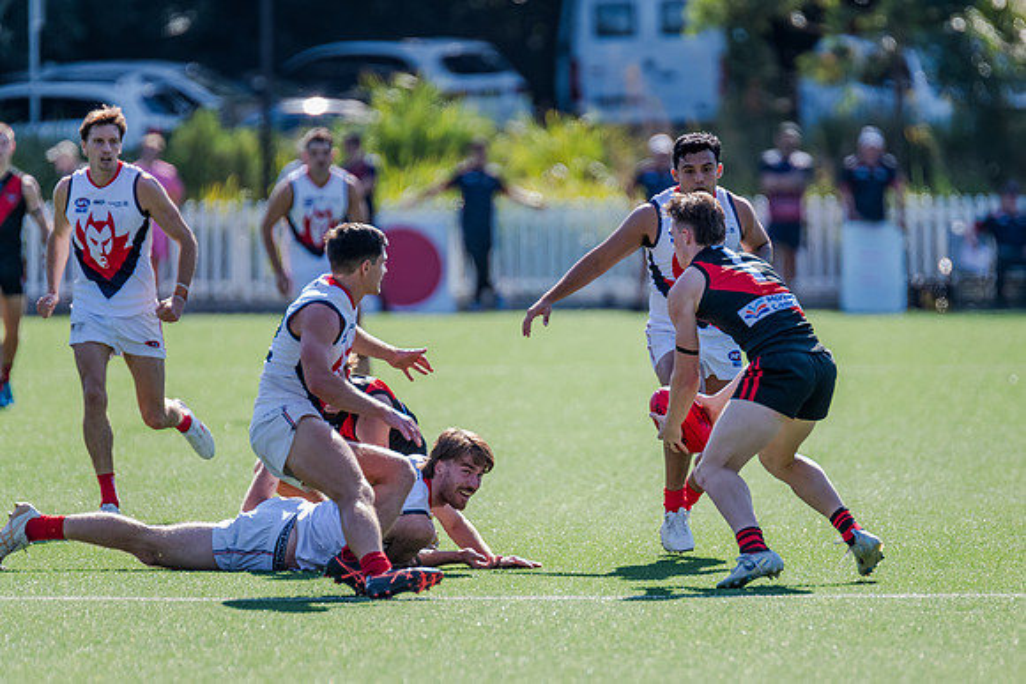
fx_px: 13785
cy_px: 378
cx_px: 591
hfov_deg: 4.3
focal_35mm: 484
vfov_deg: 2.8
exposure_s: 1/1600
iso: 800
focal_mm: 420
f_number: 4.5
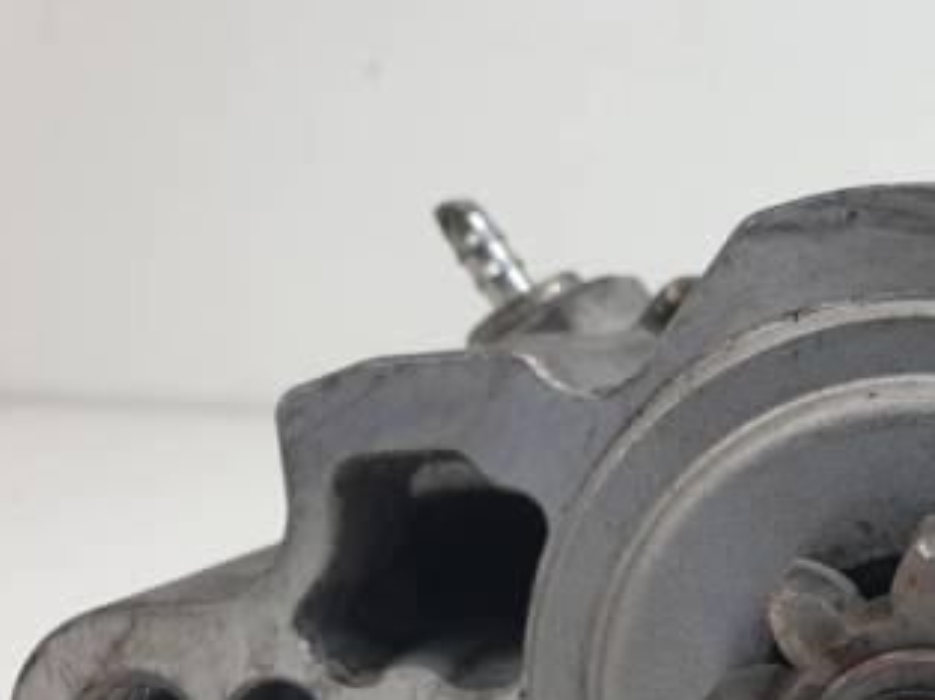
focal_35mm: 53
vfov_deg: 26.8
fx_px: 1430
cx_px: 941
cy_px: 591
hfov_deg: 33.1
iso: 50
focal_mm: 4.3
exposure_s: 1/123
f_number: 2.4
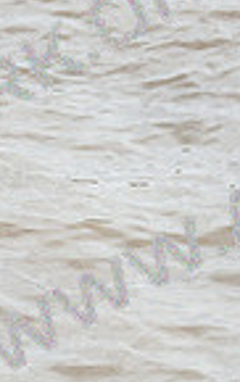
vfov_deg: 2.5
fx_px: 8587
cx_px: -214
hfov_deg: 1.6
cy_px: 415
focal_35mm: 823
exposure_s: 1/5000
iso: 500
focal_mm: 202
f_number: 5.6
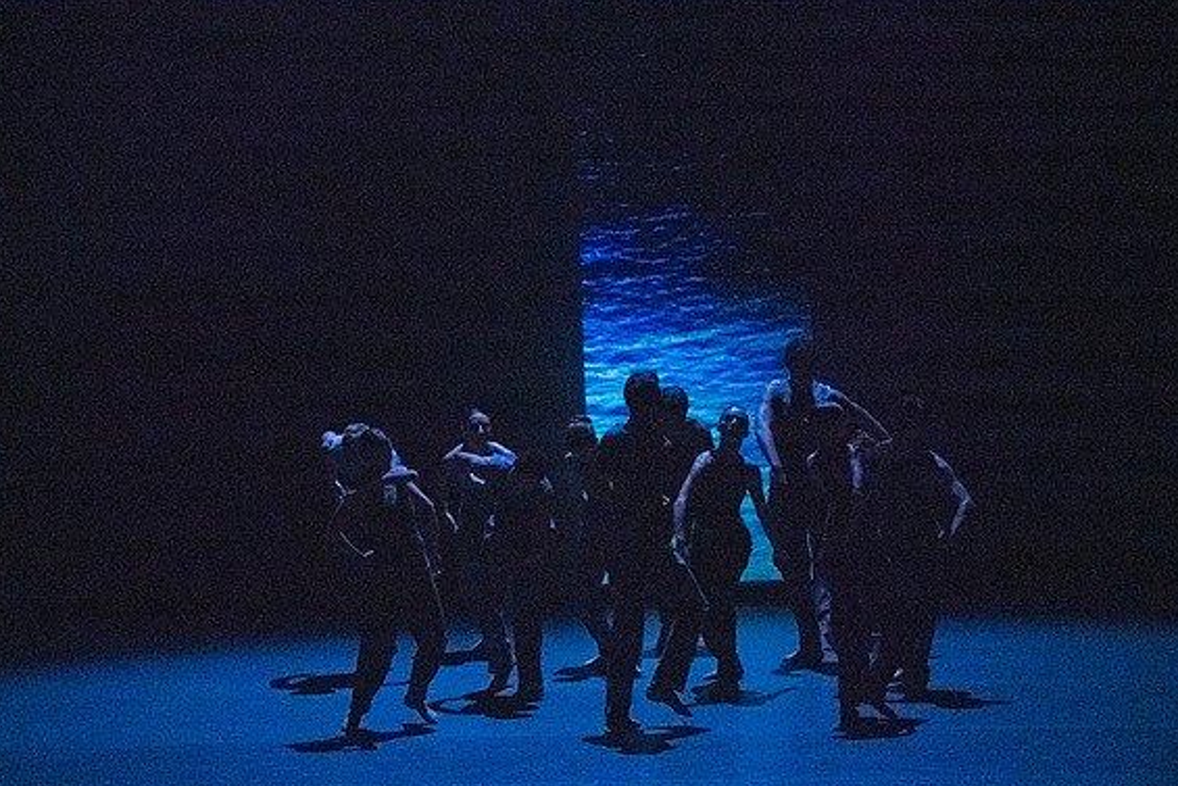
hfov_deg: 7.7
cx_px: 596
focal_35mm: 266
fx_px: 8706
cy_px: 397
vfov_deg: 5.2
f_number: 5.6
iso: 25600
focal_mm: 259
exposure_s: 1/400
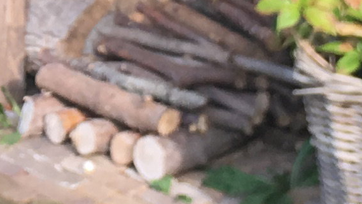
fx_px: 2150
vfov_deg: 5.3
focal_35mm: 224
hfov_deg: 9.3
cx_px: -197
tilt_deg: -6.9
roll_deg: +0.3
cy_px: -287
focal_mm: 4.15
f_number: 2.2
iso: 25
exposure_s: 1/146
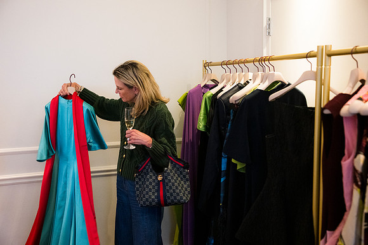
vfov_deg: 31.9
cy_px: 122
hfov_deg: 46.4
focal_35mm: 42
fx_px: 429
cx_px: 184
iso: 4000
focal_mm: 42
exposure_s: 1/125
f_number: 3.2
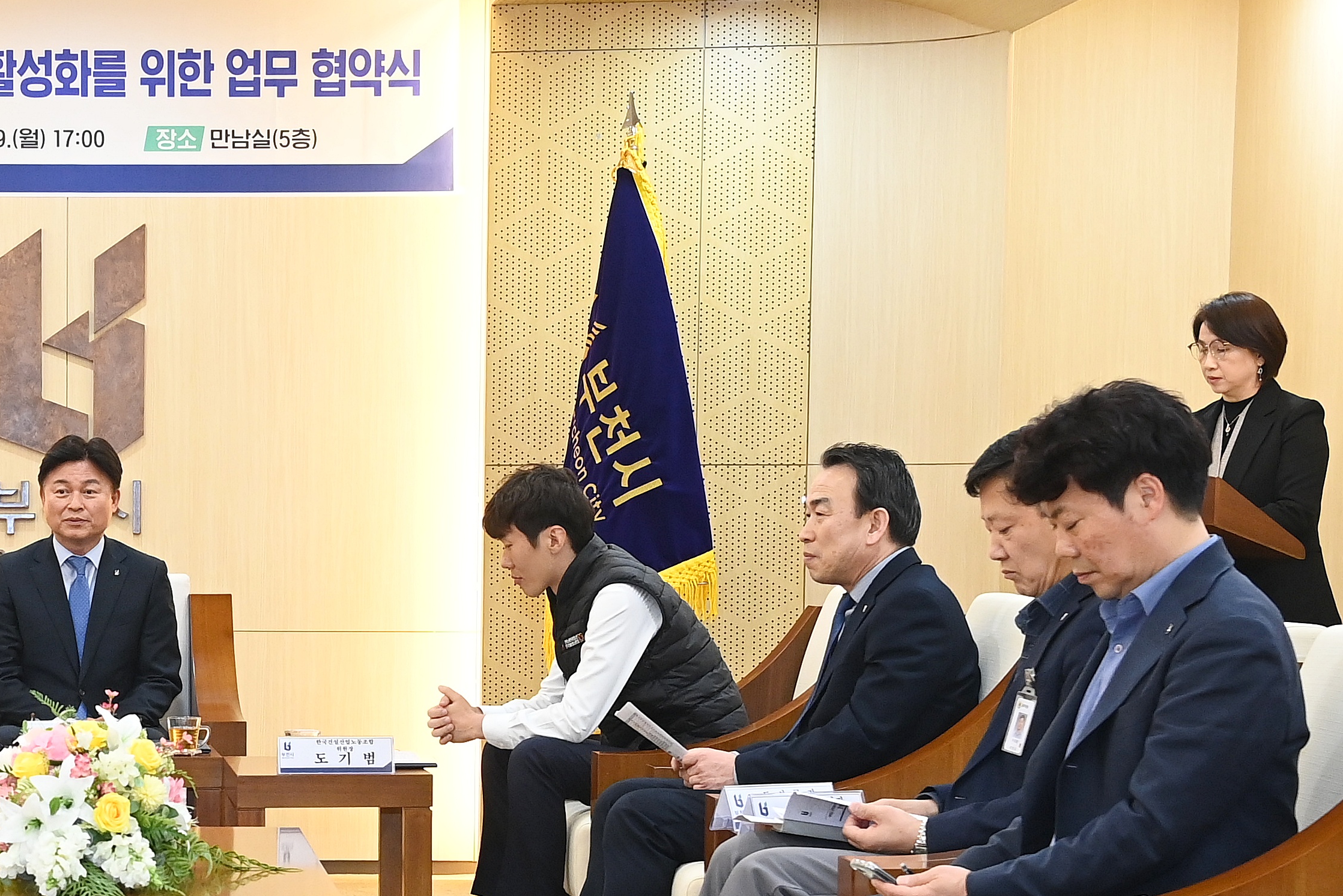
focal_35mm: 100
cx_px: 88
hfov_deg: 19.9
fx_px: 3731
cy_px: 850
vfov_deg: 13.5
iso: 2500
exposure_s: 1/125
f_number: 6.3
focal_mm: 42
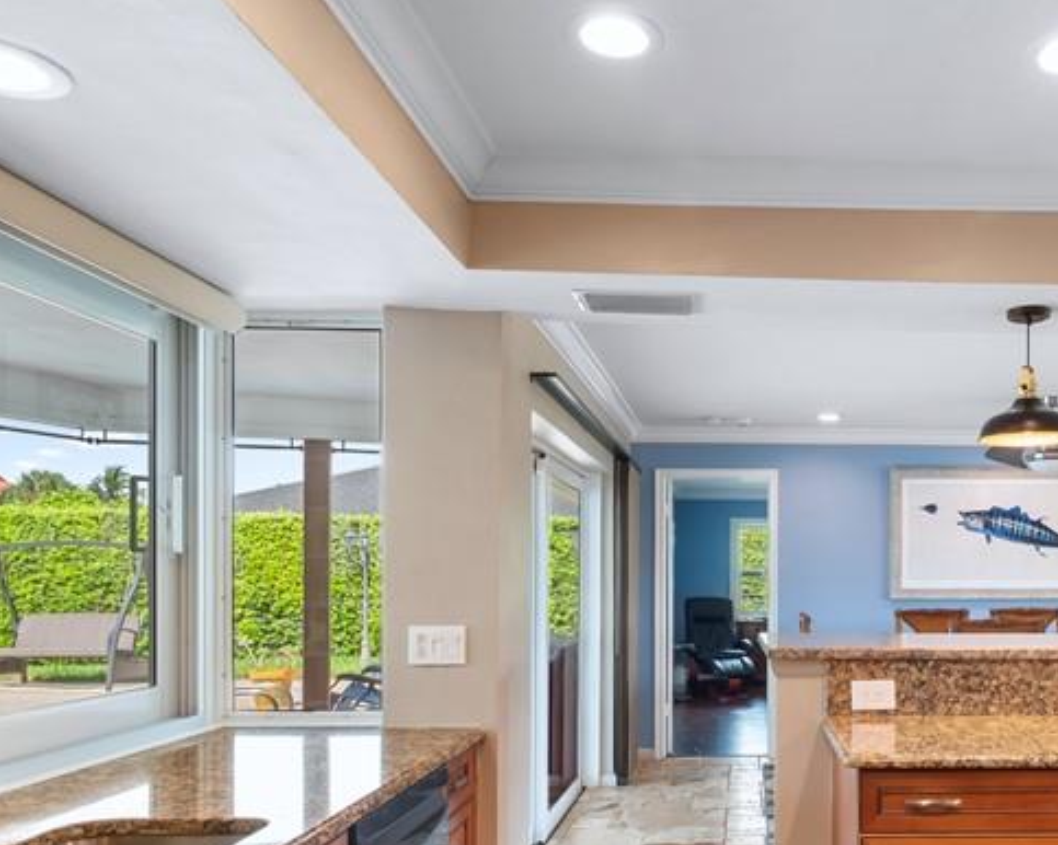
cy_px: 576
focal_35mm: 29
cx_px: 800
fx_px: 908
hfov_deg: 57.3
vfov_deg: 48.9
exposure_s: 1/3
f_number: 7.1
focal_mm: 7
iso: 200
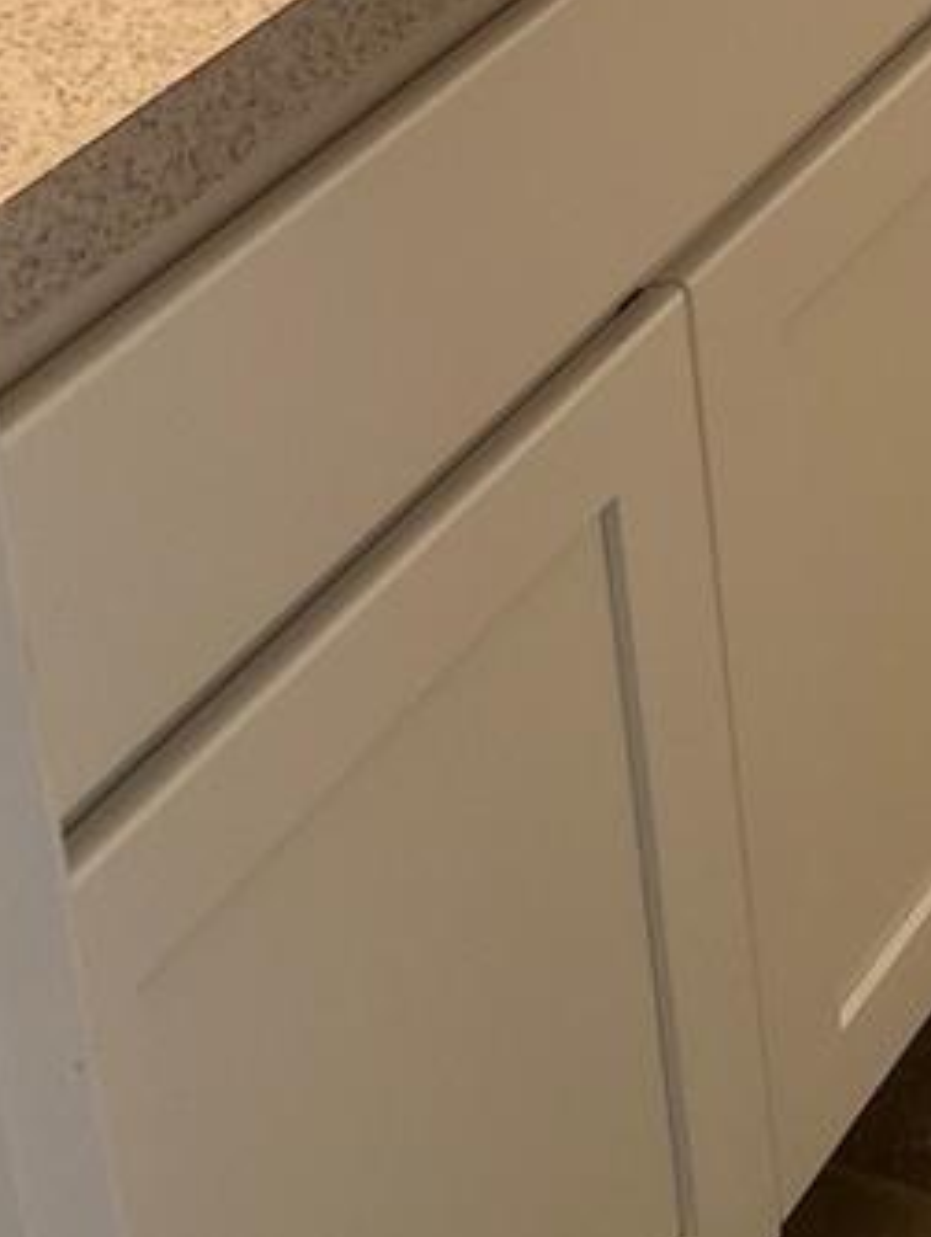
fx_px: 3329
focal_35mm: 93
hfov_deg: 14.7
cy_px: -716
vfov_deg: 18.3
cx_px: 1445
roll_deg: +1.4
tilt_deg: -17.0
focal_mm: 5.7
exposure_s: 1/120
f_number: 1.5
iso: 64
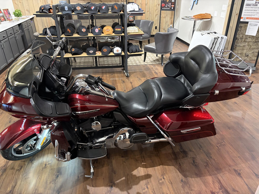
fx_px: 195
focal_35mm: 26
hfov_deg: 67.3
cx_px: 130
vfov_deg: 53.1
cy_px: 97
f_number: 1.6
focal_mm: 5.96
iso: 500
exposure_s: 1/30
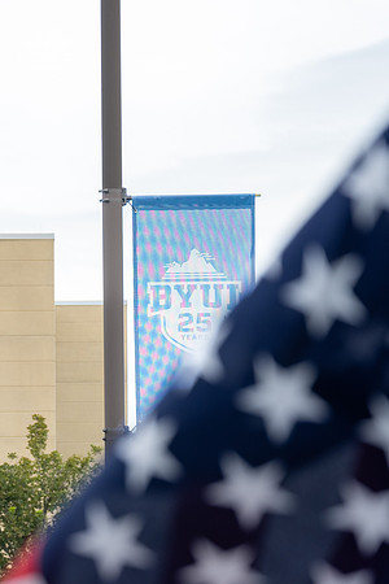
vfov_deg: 13.6
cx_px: 12
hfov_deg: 9.0
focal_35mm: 151
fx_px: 2450
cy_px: 381
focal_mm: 60
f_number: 4
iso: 125
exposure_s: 1/500
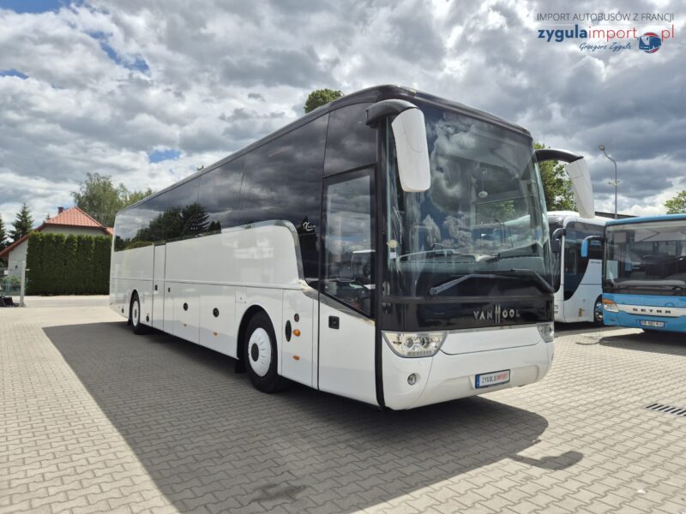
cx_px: 343
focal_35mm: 23
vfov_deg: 58.9
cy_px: 257
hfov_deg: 73.9
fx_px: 456
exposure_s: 1/2500
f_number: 1.8
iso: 25
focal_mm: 5.4
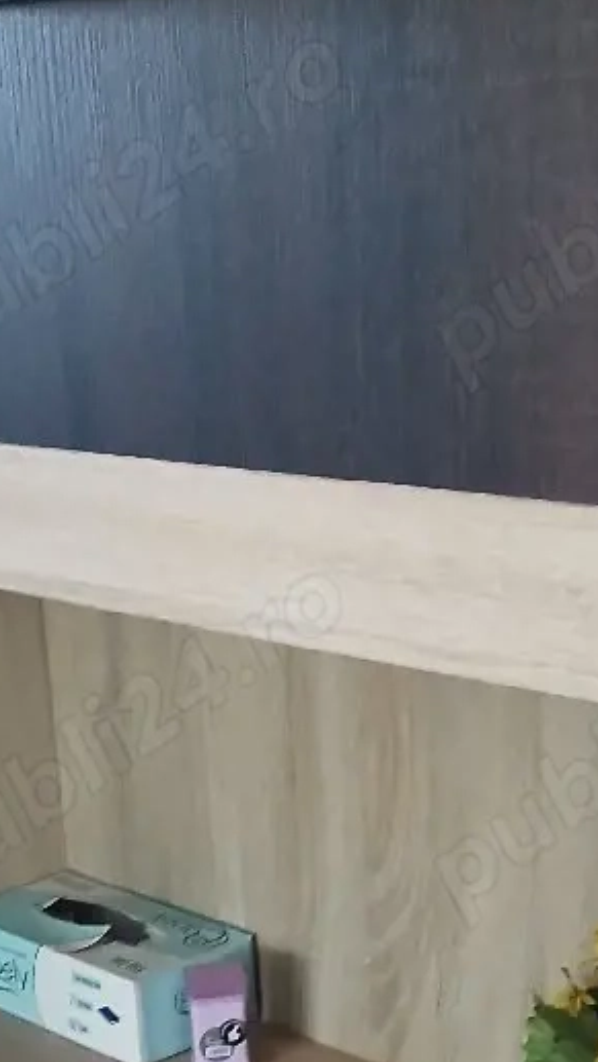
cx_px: 257
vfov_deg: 28.5
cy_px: 819
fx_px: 2057
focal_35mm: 73
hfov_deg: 16.5
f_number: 1.8
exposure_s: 1/20
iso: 800
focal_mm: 3.98
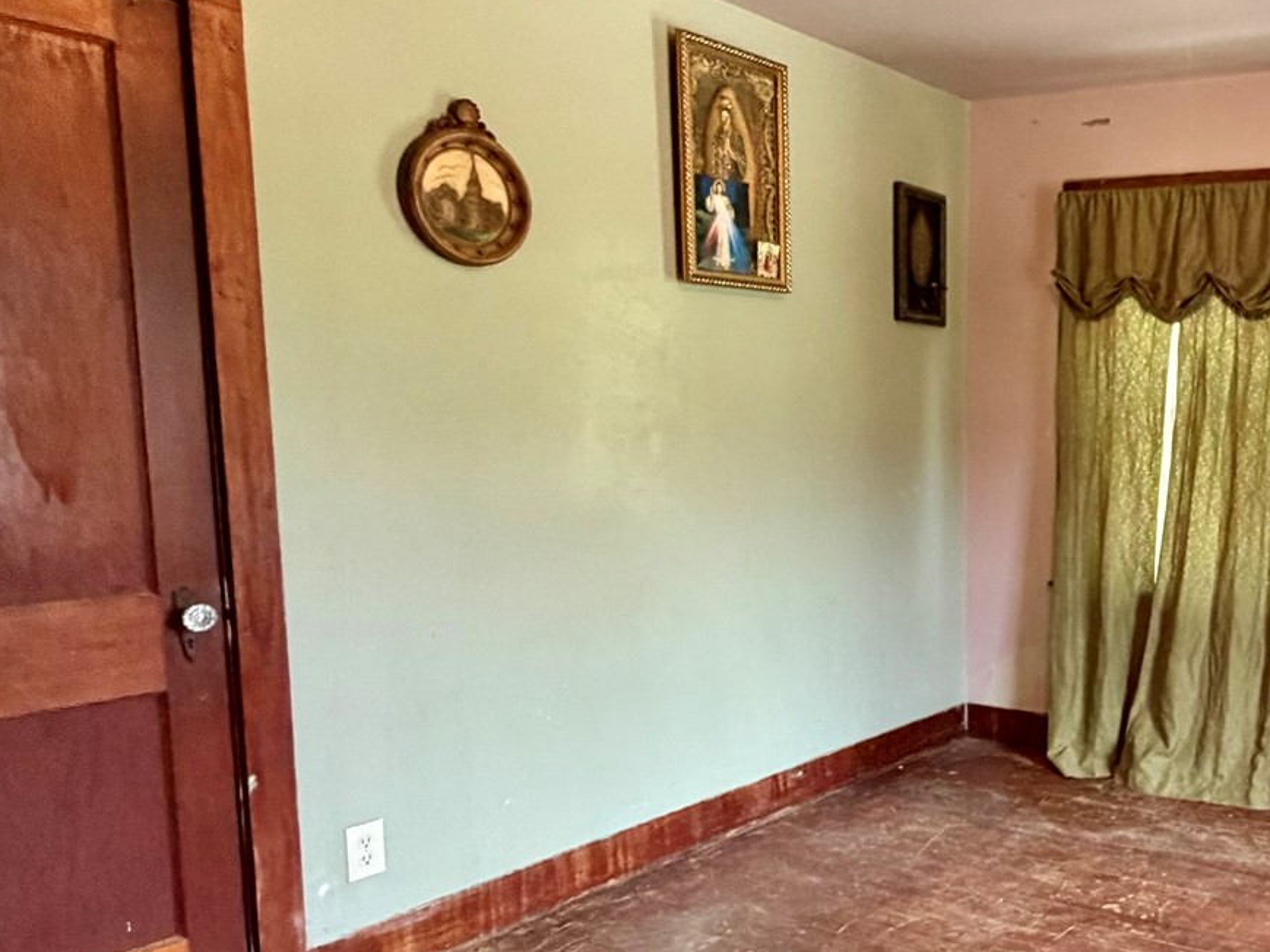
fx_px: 1211
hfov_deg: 48.0
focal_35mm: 33
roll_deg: -0.9
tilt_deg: -5.6
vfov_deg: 42.8
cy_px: 569
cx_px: 1201
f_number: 2.2
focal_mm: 2.22
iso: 500
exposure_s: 1/60
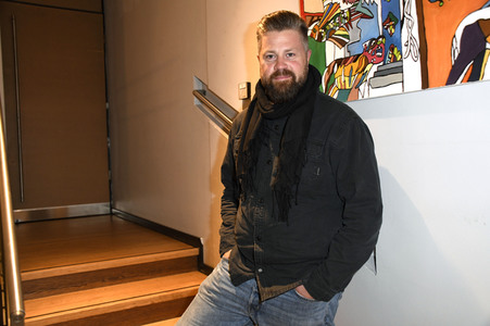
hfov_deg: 58.8
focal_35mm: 32
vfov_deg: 41.1
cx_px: 245
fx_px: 435
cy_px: 163
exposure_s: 1/60
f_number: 6.3
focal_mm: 32
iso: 3200
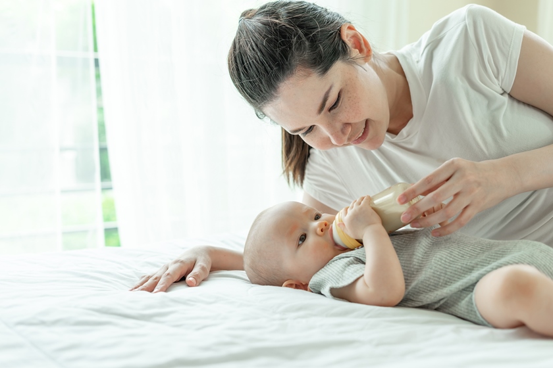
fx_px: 768
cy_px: 184
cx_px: 276
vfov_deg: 27.0
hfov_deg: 39.6
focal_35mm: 50
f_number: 2.8
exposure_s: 1/320
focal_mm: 50
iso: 200
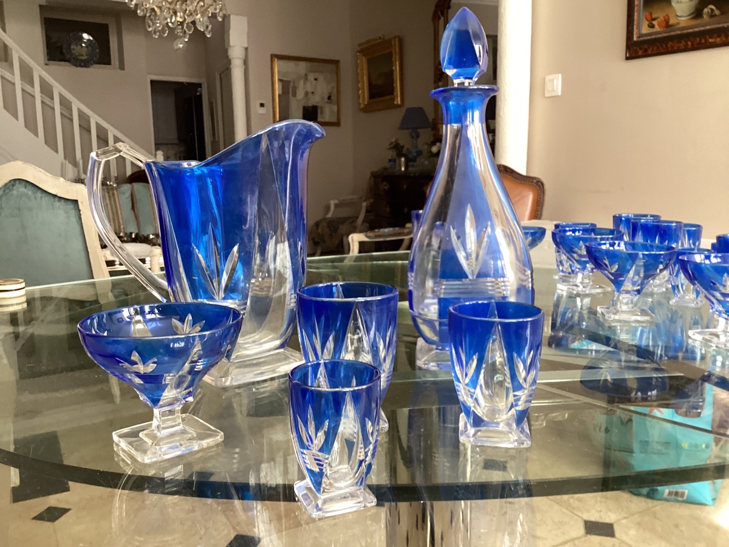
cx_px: 364
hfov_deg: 58.4
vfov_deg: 45.4
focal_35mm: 31
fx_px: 653
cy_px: 274
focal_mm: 3.3
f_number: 2.4
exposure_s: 1/60
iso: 125
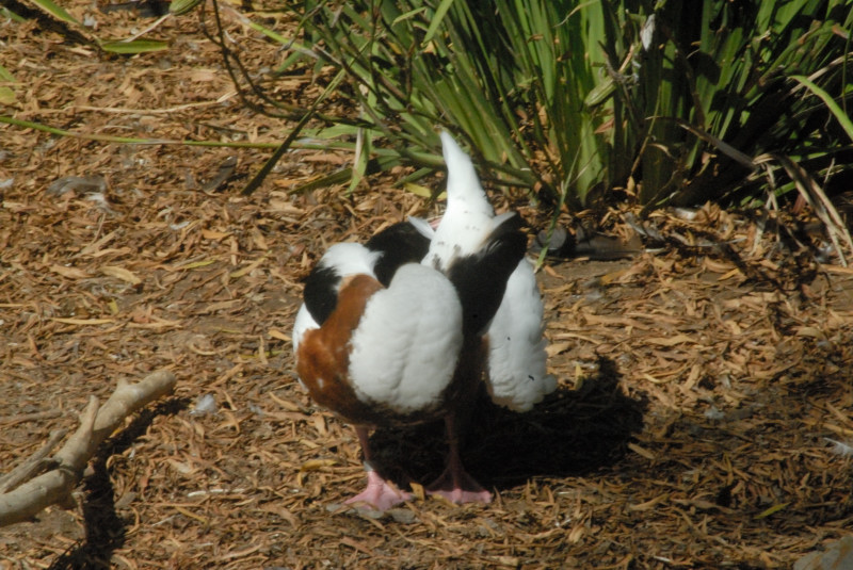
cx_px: 426
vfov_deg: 3.1
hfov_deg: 4.6
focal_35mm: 450
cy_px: 285
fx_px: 10672
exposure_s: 1/125
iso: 1600
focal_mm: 300
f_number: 45
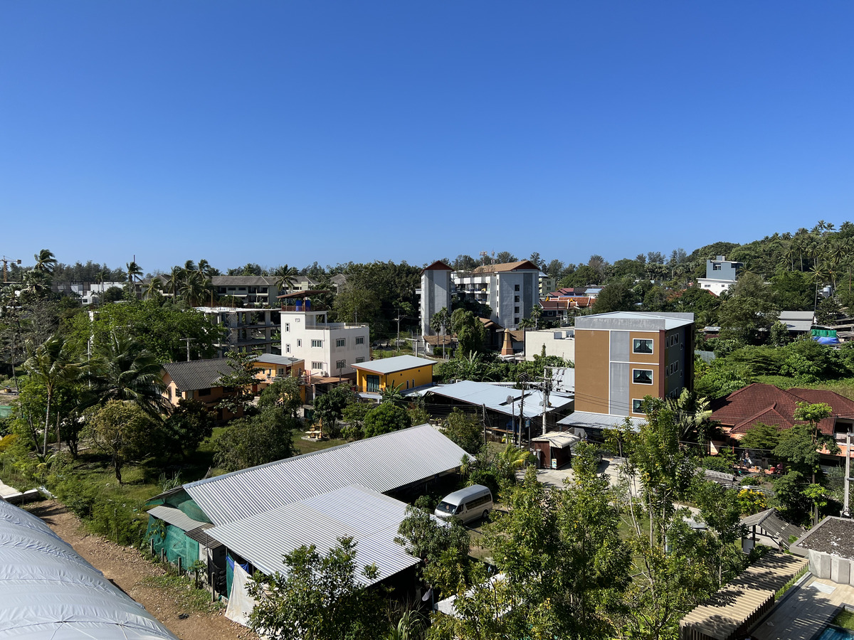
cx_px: 427
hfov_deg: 67.3
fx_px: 641
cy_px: 320
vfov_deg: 53.1
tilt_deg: -2.9
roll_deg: +0.8
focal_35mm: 26
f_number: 1.5
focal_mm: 5.7
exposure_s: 1/5882
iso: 50
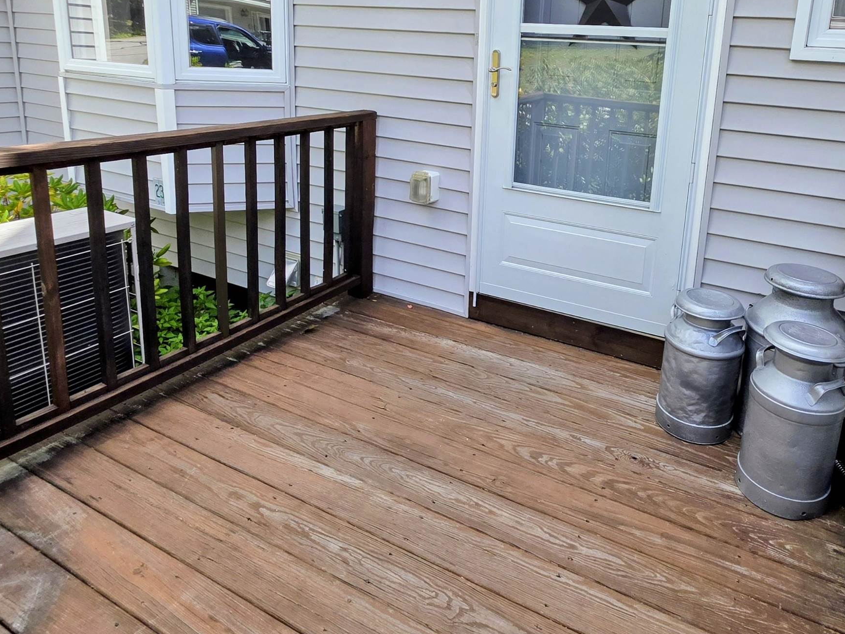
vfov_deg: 56.8
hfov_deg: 72.9
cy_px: 183
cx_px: 519
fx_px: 561
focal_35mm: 23
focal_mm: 2.2
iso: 40
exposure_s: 1/1179
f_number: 1.9
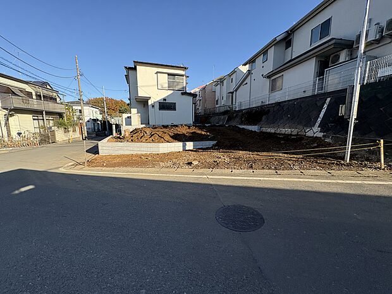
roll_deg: +2.8
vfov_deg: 85.7
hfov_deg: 102.1
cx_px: 196
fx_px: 159
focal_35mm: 14
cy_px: 147
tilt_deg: -9.8
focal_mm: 2.22
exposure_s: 1/1078
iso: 64
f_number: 2.2
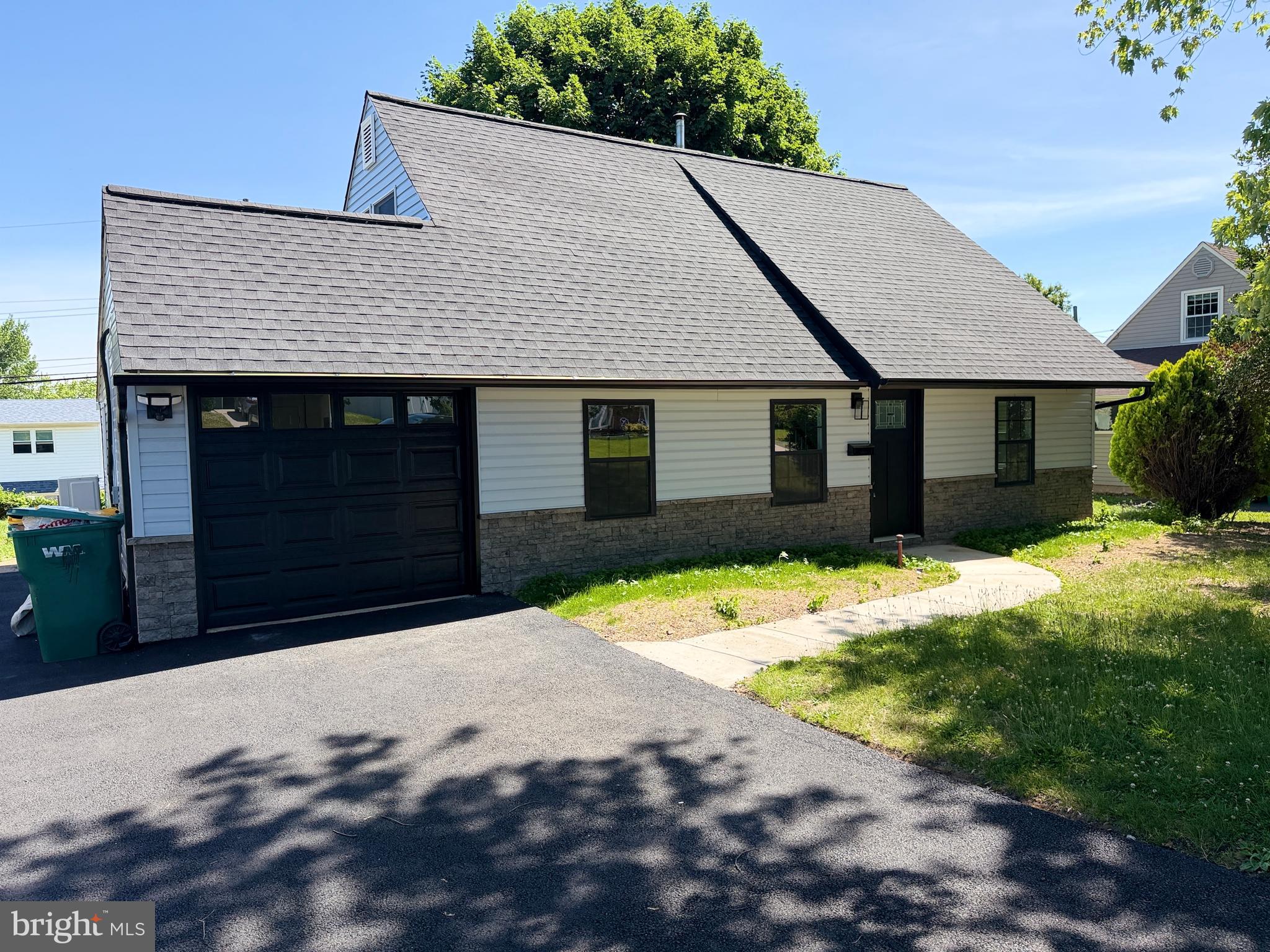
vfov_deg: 56.8
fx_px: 881
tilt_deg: -3.5
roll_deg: +1.9
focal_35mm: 24
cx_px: 635
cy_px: 476
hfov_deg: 71.6
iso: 100
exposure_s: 1/2801
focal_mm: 6.76
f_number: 1.78
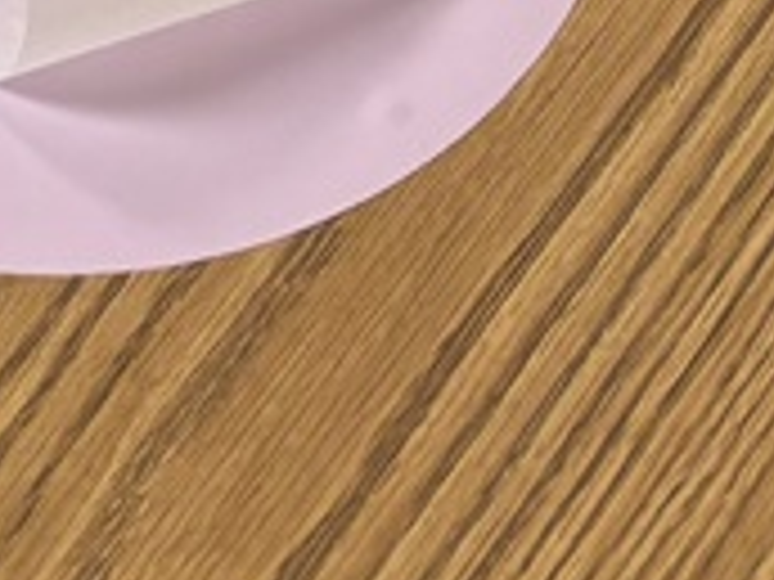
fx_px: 3466
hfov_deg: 12.3
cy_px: -1012
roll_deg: +6.9
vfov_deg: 8.4
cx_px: -292
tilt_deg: -41.3
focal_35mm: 155
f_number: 1.6
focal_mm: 5.96
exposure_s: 1/60
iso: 160
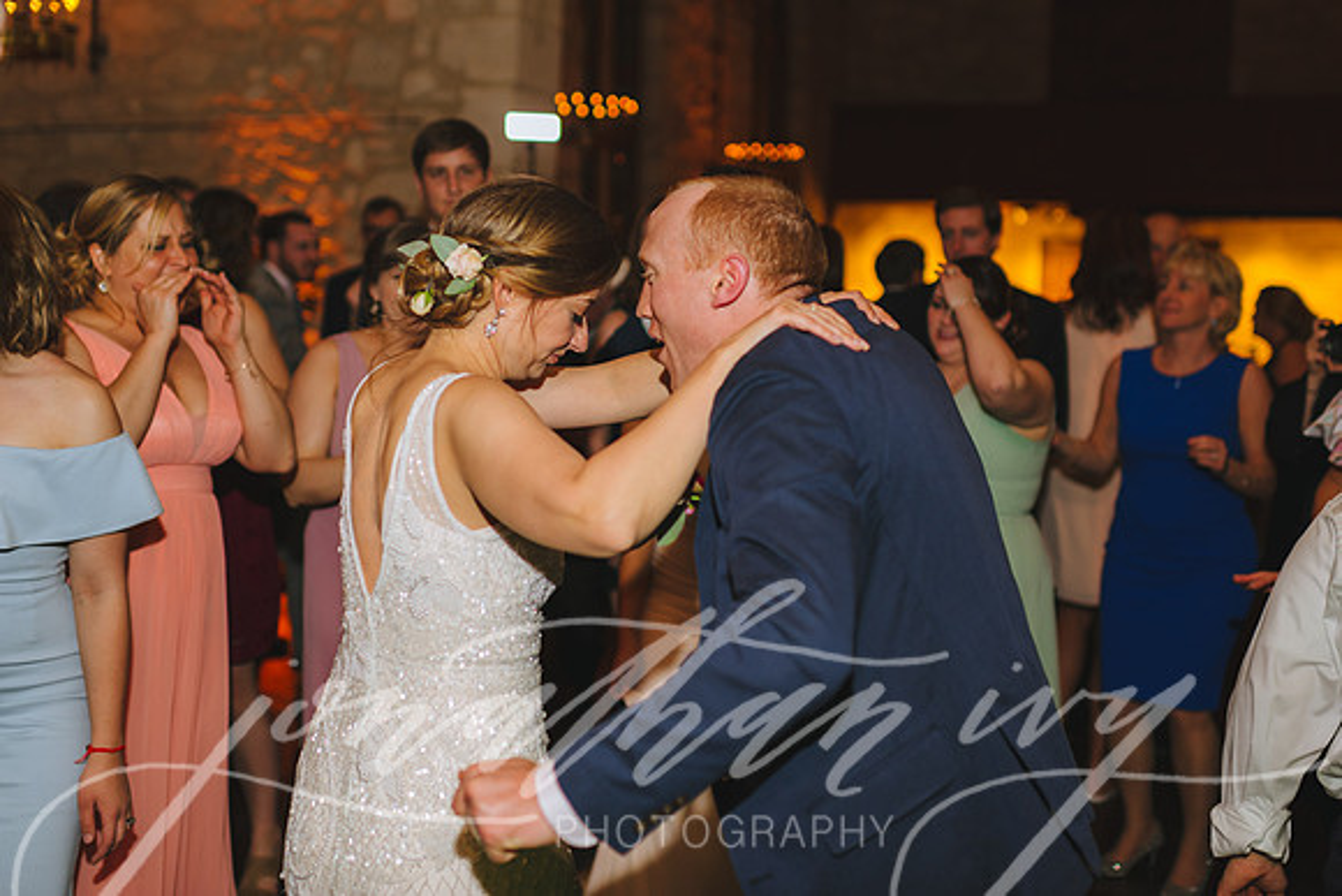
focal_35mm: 39
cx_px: 671
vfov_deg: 34.1
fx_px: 1459
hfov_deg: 49.4
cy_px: 395
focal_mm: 35
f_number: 2
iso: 640
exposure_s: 1/200
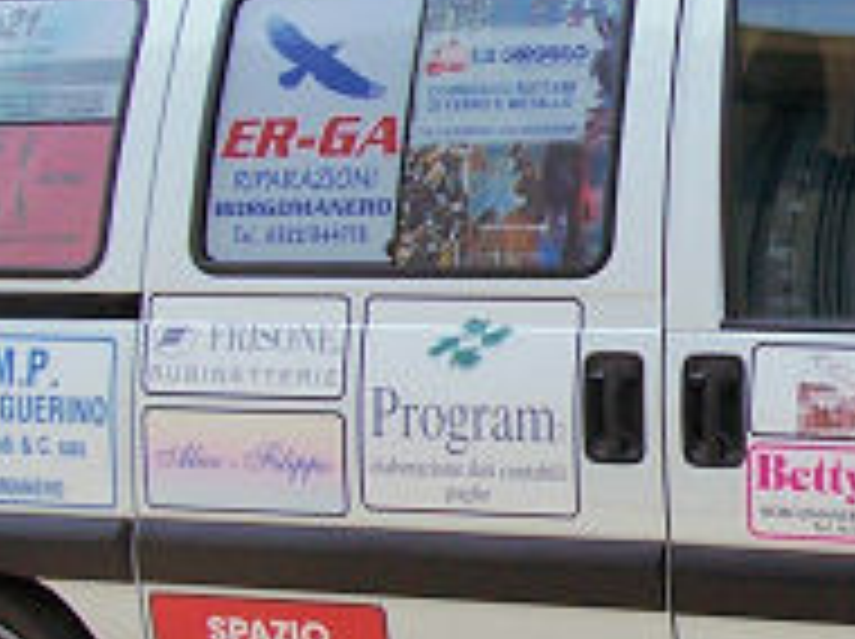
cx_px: 927
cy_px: 396
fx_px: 2911
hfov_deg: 16.2
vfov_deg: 12.5
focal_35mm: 118
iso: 80
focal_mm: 6
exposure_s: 1/250
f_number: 4
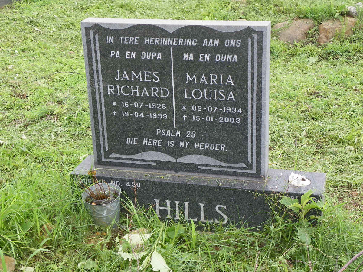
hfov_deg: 30.3
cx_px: 182
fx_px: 671
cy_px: 136
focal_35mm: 64
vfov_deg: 22.9
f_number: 3.5
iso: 64
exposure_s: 1/100
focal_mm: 11.4
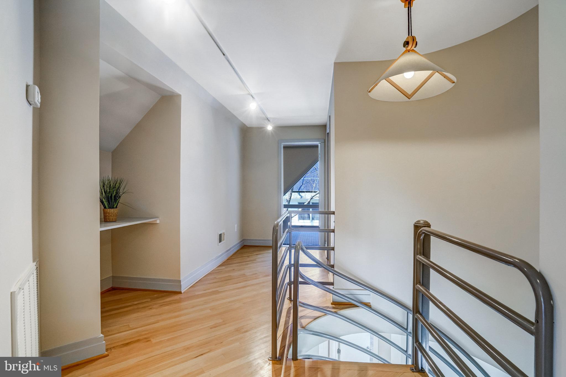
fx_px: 252
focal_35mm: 16
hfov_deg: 96.7
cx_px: 283
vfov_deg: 73.8
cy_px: 188
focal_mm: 16
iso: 1250
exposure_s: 1/80
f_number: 8
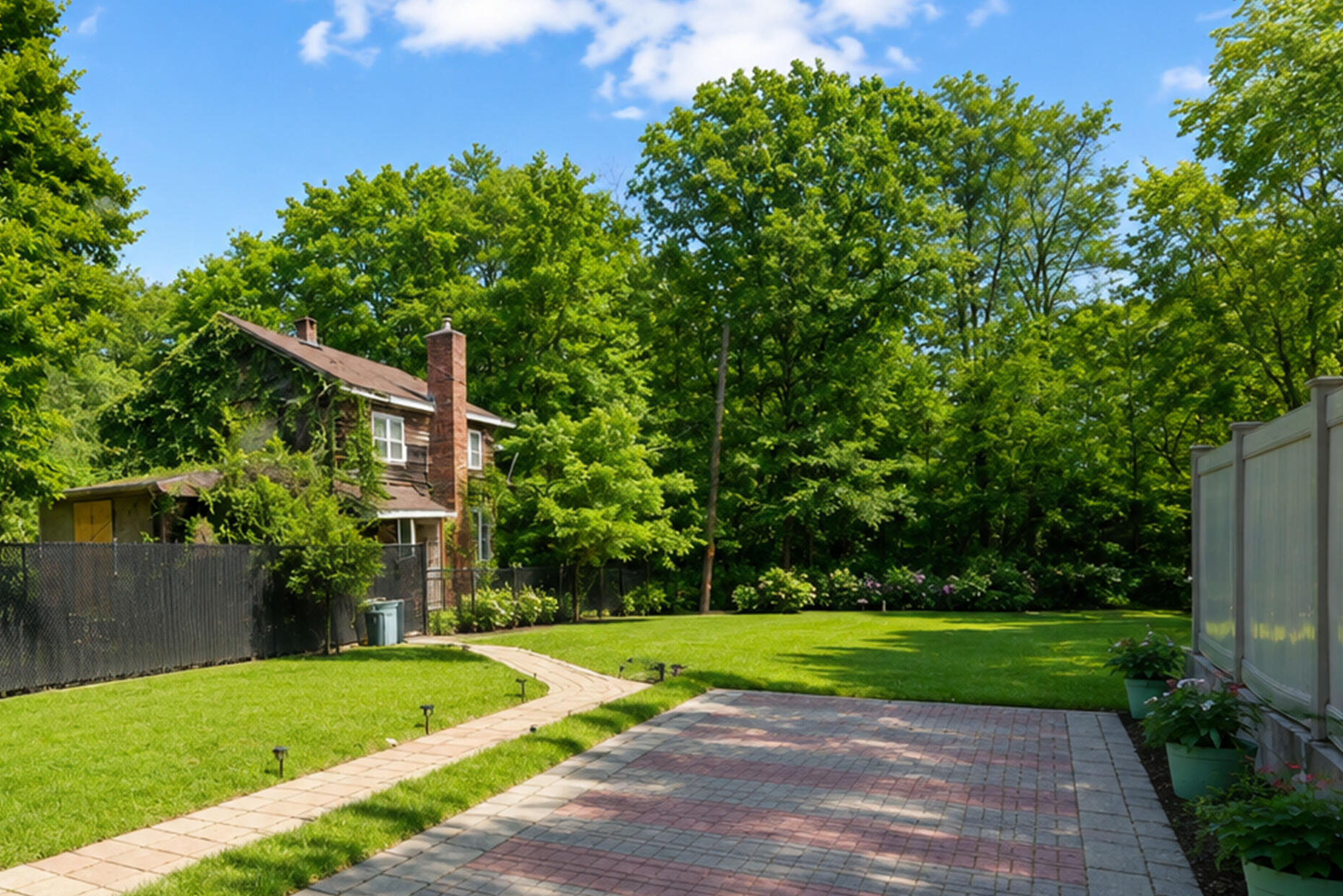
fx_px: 970
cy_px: 544
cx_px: 332
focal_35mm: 26
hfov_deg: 65.1
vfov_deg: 49.2
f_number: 8
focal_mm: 16
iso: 100
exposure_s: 1/125
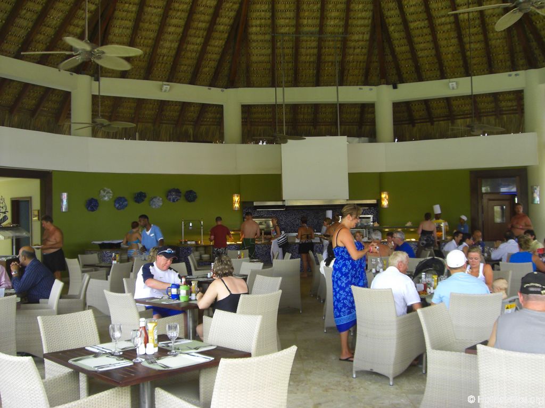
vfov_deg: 37.7
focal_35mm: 38
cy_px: 204
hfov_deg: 49.0
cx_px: 272
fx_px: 598
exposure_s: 1/80
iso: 100
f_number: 2.7
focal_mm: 6.2
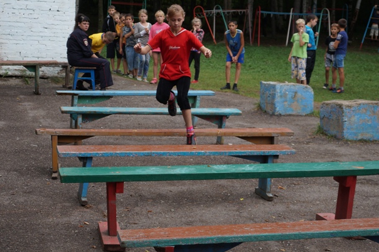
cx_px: 188
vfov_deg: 19.0
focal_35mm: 72
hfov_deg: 28.3
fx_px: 753
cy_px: 130
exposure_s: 1/400
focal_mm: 45
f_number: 5.6
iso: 200
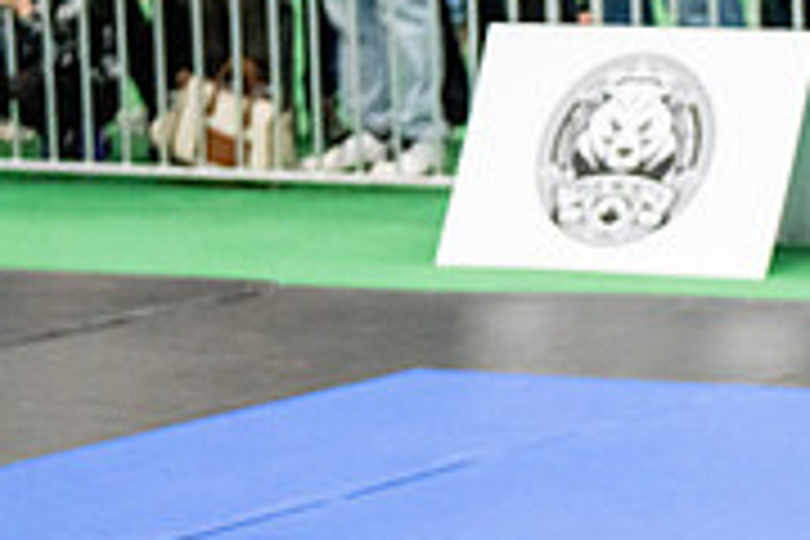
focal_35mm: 226
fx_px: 5085
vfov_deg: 6.1
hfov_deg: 8.9
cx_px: 1224
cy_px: 587
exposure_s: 1/640
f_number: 2.8
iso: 4000
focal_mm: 70
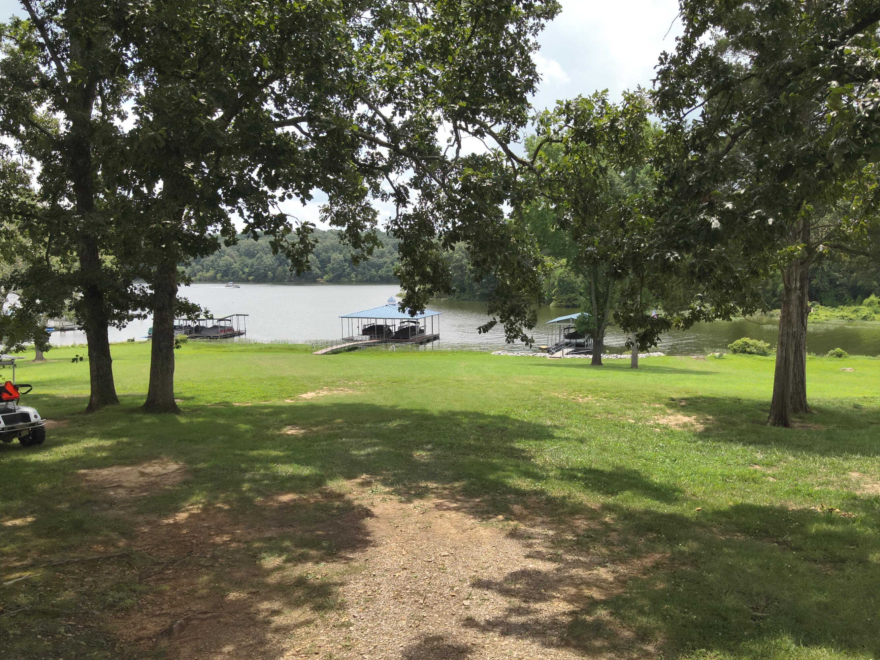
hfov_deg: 65.3
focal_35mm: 27
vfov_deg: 51.2
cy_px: 368
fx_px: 686
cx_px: 458
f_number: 2.8
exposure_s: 1/800
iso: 110
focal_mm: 4.4
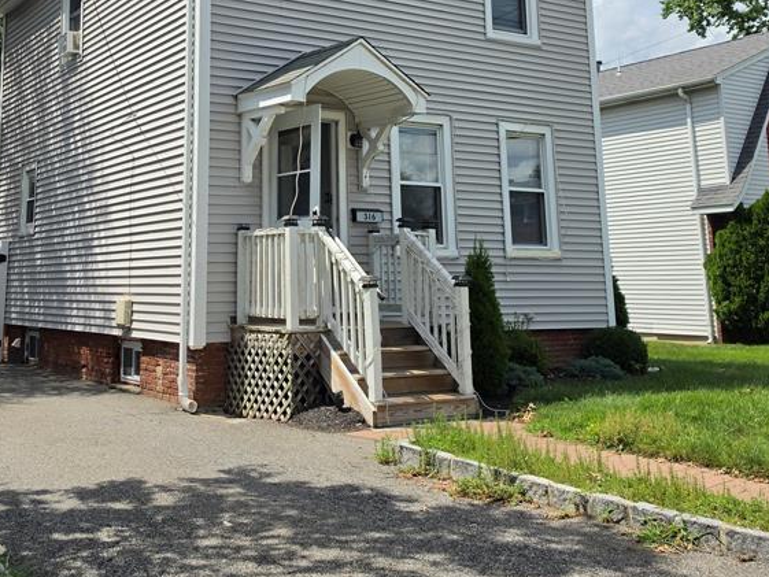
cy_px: 106
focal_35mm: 42
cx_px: 297
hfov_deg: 44.5
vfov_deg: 33.3
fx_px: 933
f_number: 1.4
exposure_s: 1/7939
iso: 50
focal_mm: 6.5
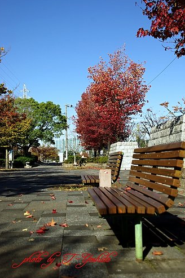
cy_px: 141
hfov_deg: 26.2
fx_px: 398
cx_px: 94
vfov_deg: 38.5
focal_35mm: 52
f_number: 5.6
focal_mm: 33
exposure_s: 1/500
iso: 100
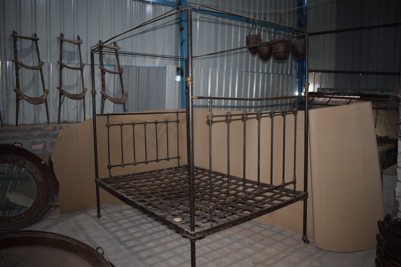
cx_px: 200
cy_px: 134
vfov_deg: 47.9
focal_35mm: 27
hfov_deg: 67.4
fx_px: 301
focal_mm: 18
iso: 1800
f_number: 3.5
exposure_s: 1/60
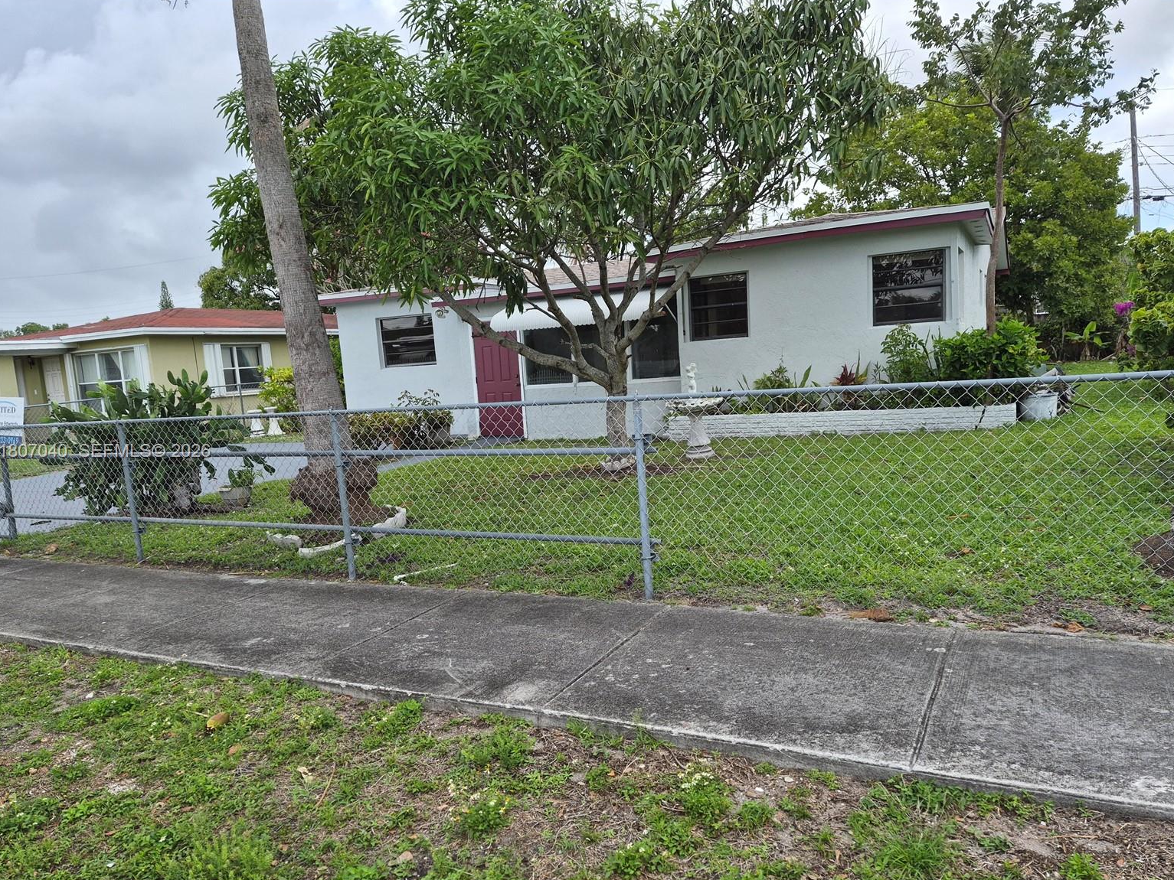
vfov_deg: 56.8
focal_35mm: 24
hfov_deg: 71.6
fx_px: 814
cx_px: 585
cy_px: 452
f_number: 1.8
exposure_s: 1/2400
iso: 80
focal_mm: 5.4
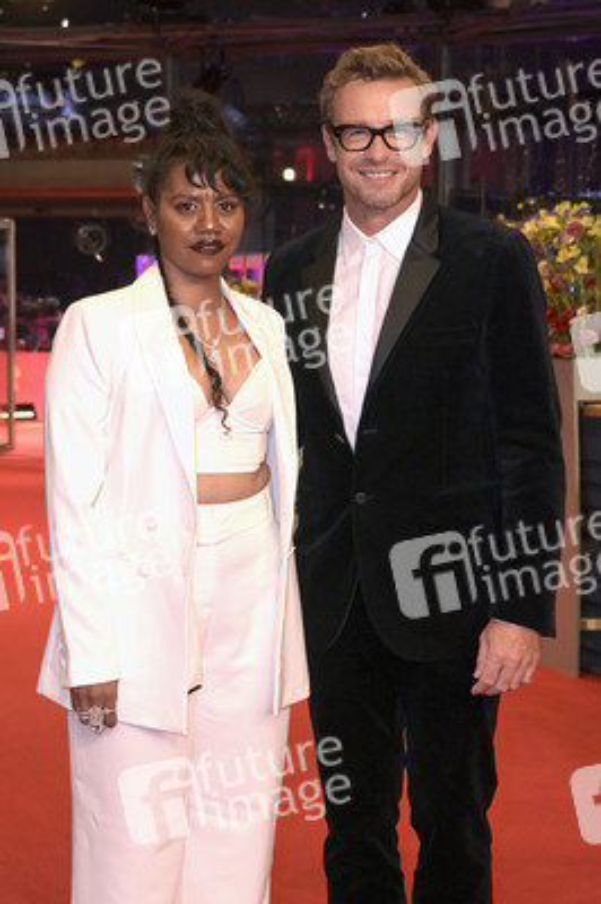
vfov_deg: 31.0
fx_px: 1630
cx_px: 300
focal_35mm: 65
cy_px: 452
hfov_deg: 20.9
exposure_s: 1/250
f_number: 6.3
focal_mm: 65
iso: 3200
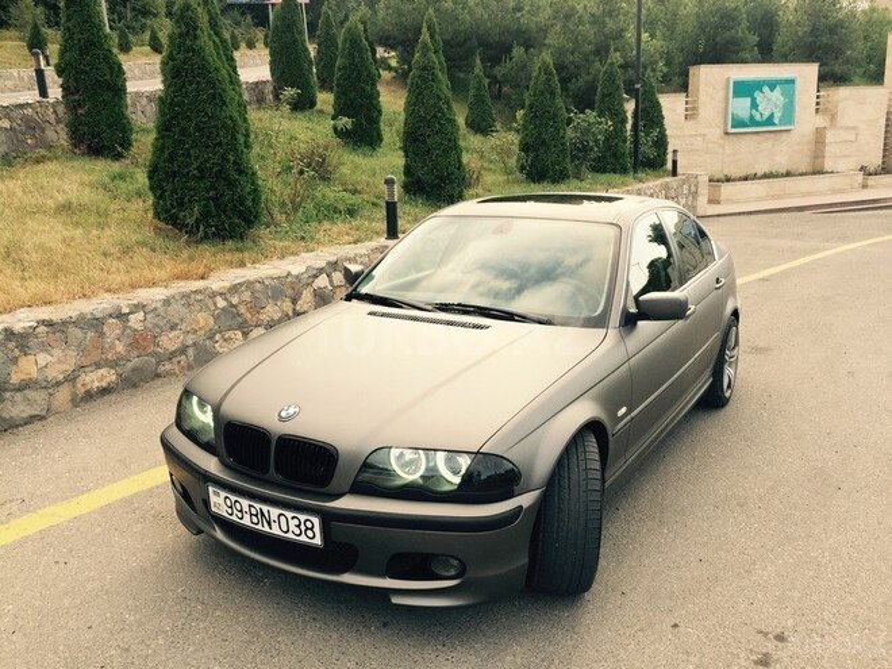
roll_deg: +2.0
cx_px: 446
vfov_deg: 48.2
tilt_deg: -13.7
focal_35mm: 29
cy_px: 334
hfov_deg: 61.7
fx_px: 747
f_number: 2.2
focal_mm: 4.15
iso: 32
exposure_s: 1/341
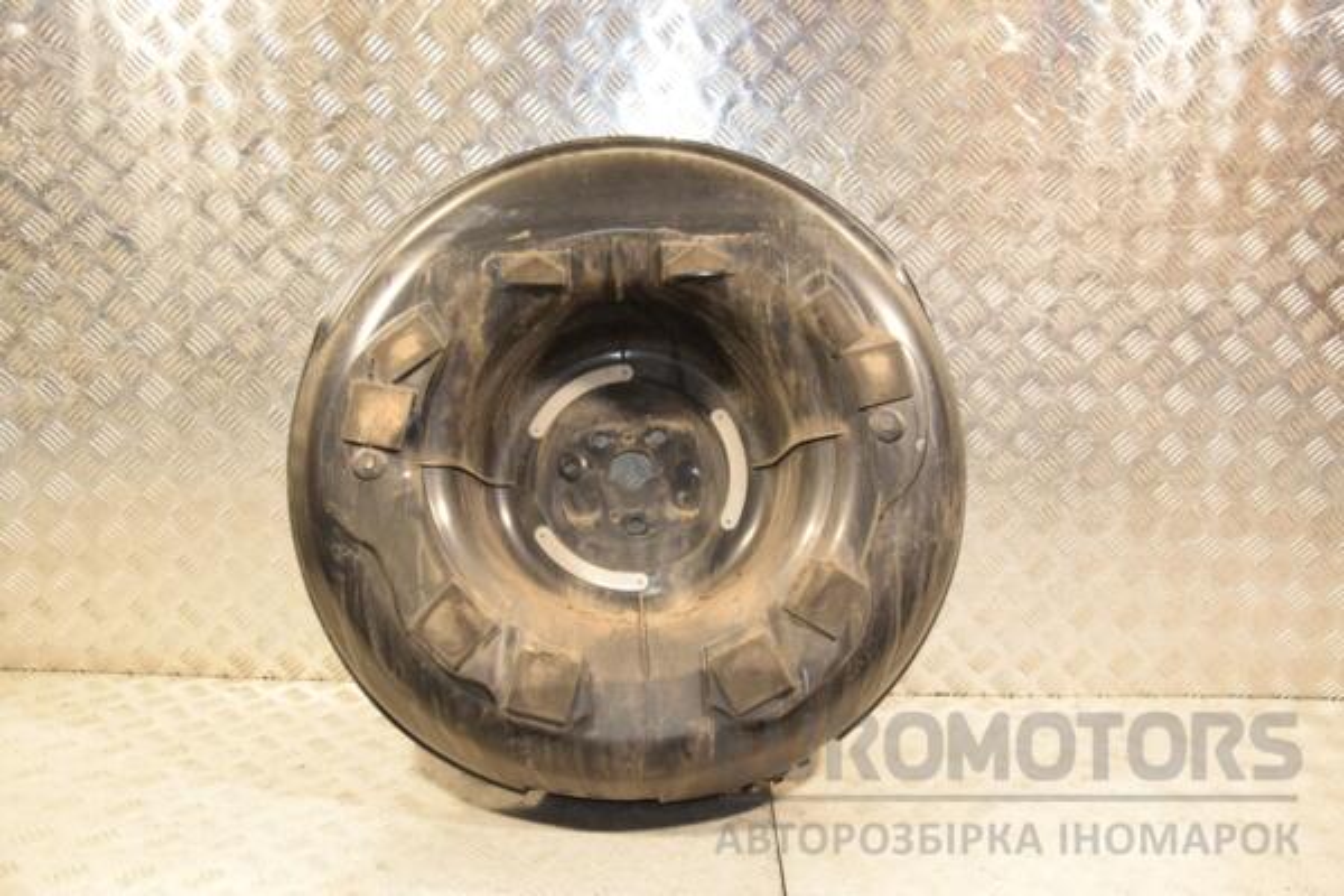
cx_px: 672
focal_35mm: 33
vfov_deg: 40.0
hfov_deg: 57.2
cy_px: 448
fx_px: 1232
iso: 800
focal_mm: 22
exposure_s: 1/160
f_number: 5
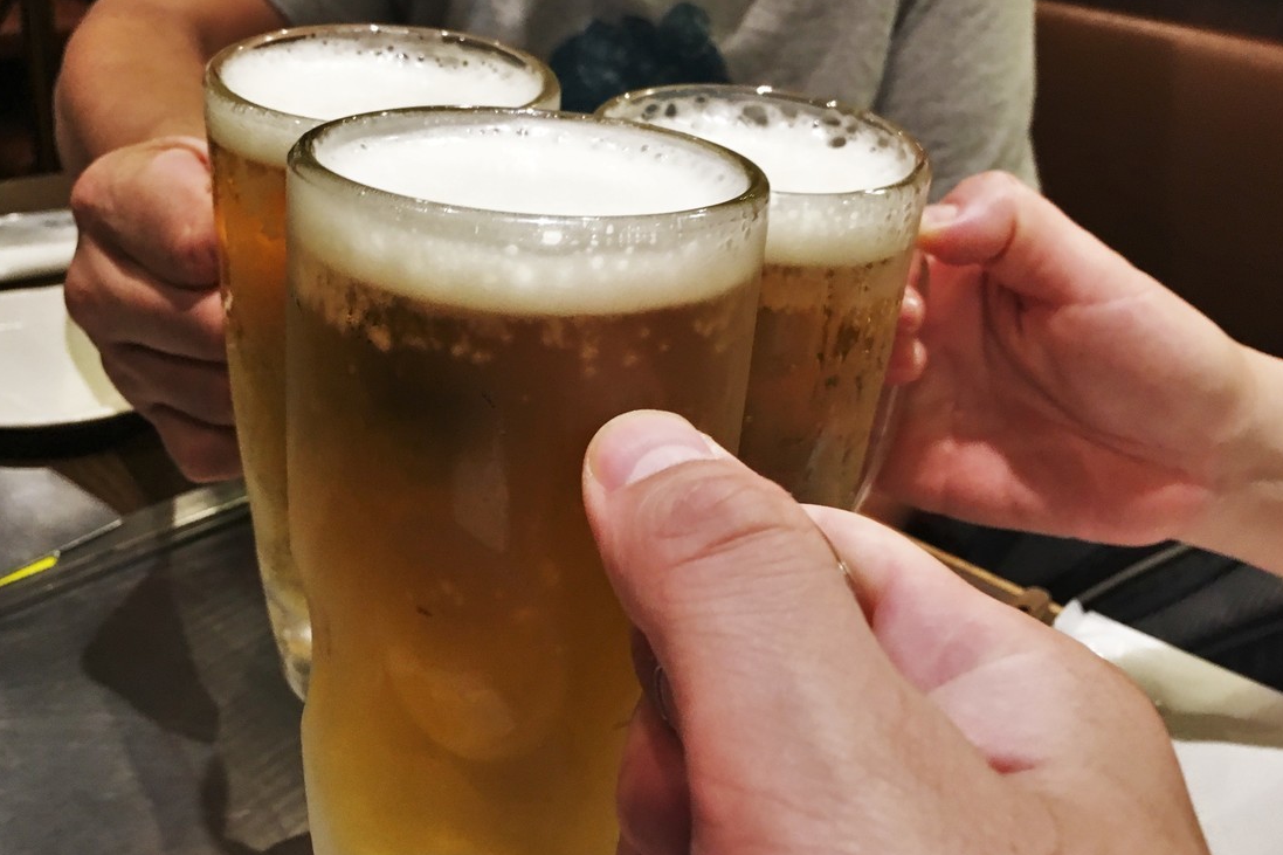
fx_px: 1176
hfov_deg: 57.2
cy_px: 374
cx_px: 594
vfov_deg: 39.9
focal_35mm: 33
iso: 80
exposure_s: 1/15
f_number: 2.2
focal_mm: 4.15
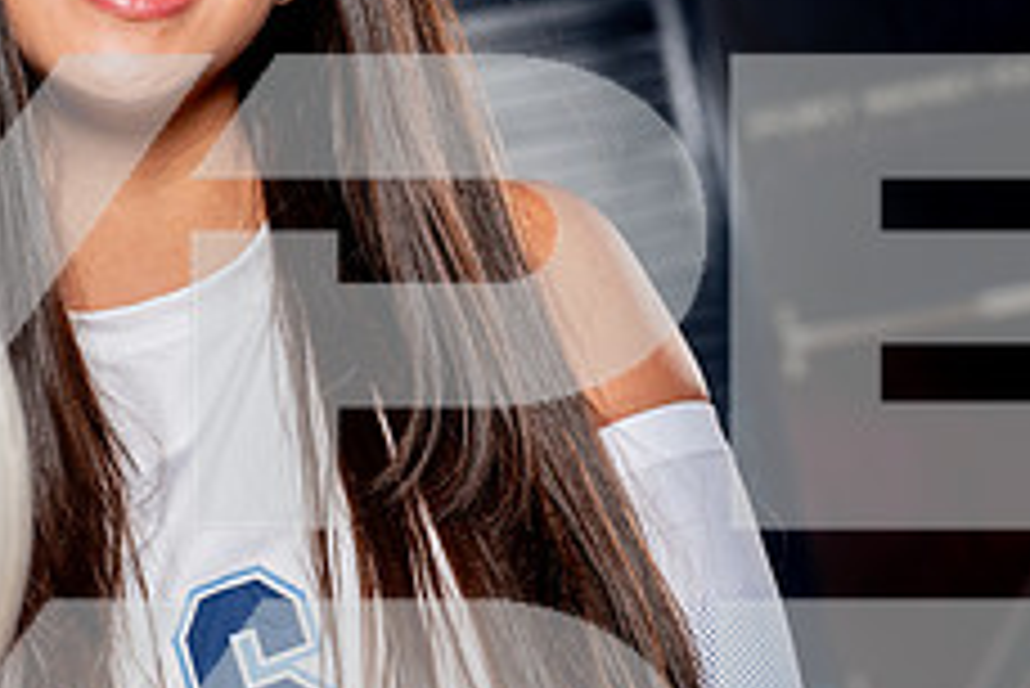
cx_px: 103
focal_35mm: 162
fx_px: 4638
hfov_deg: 12.6
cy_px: 295
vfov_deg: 8.5
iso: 200
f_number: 5.6
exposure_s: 1/250
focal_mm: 64
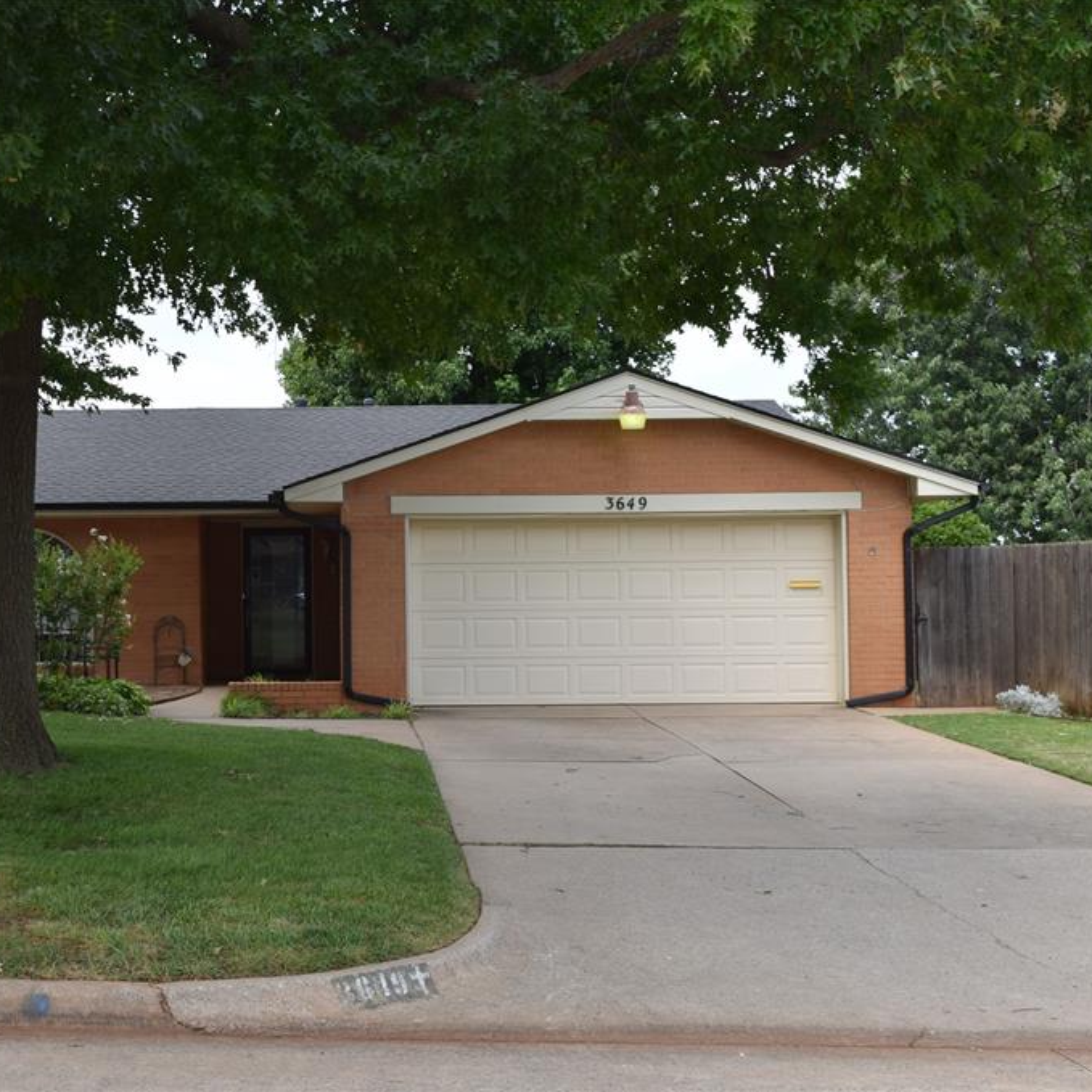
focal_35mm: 50
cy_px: 545
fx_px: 1785
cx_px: 288
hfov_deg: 33.4
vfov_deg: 34.0
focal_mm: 26
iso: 100
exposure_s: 1/200
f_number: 7.1
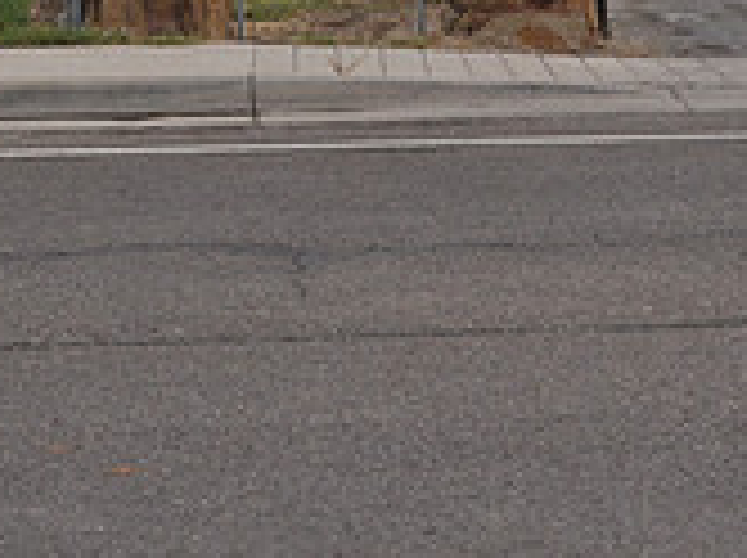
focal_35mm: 131
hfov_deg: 15.0
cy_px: -119
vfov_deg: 11.1
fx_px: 2823
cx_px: 590
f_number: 5
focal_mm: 26
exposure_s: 1/200
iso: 200
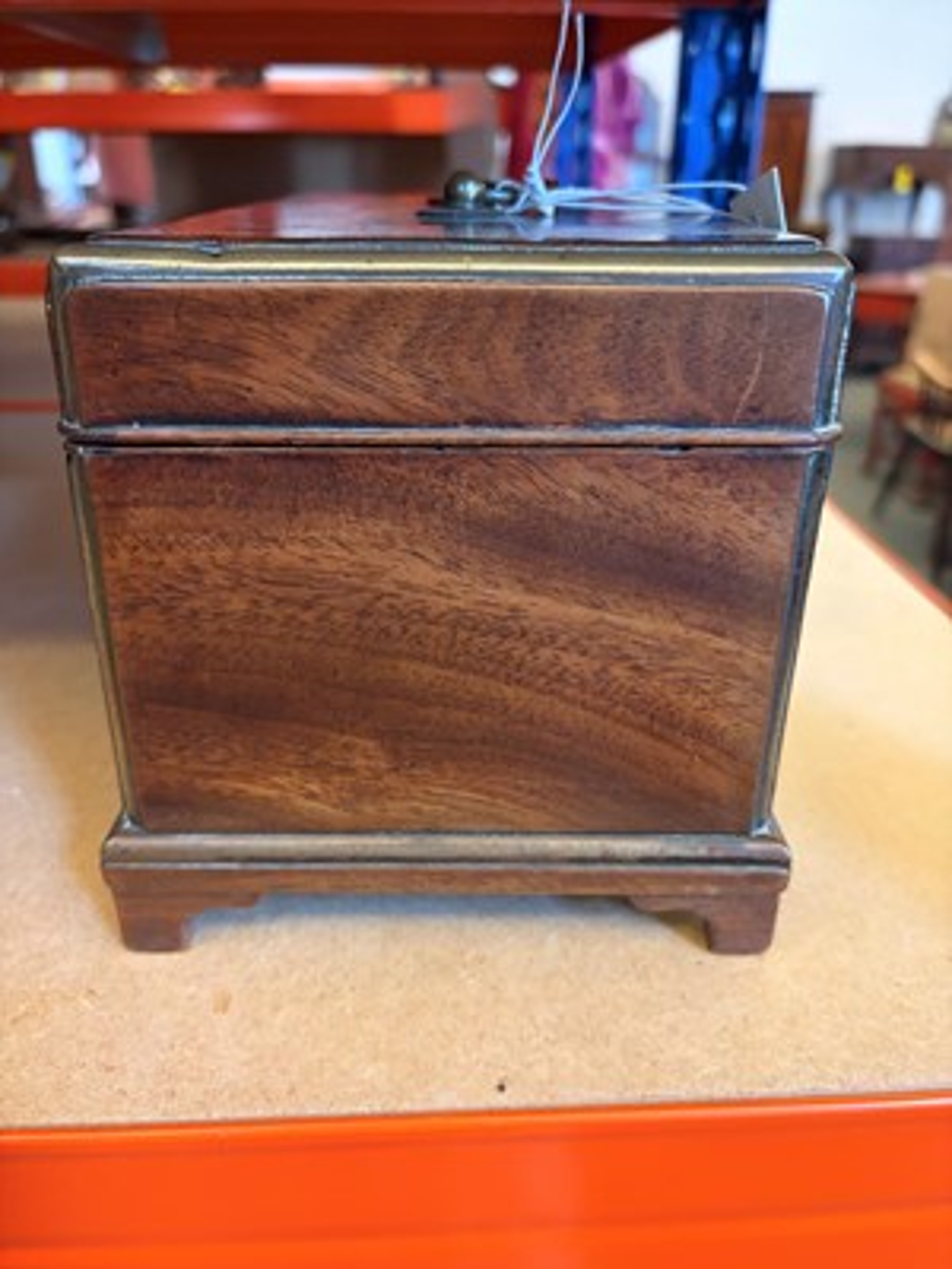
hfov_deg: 53.1
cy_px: 634
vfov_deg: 67.3
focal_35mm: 26
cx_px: 476
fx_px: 953
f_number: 1.6
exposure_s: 1/50
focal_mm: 5.96
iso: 320
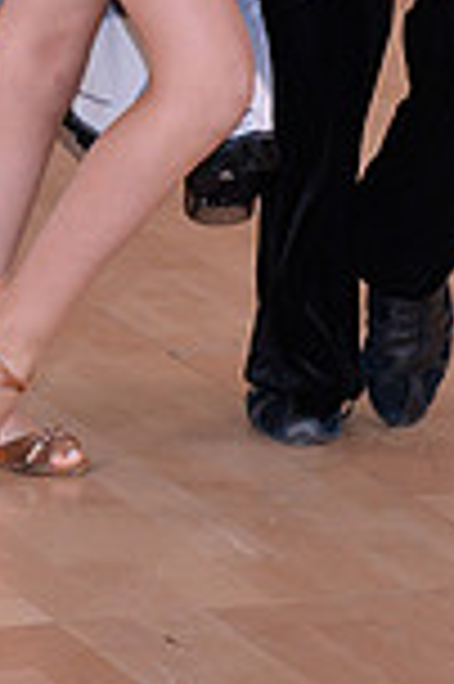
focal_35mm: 420
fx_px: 7963
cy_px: -482
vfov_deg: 4.9
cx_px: 236
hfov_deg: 3.3
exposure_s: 1/250
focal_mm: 110
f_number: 6.3
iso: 2000
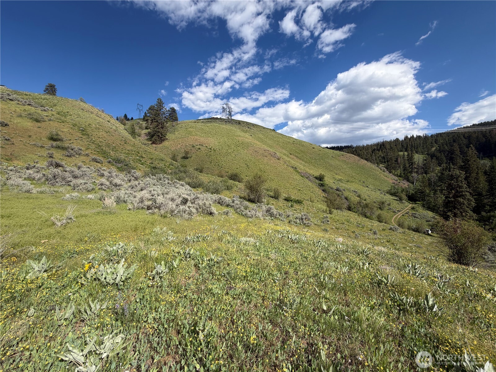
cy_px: 186
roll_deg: +0.1
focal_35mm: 14
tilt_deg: +1.8
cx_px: 248
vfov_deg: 85.7
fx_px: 201
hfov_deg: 102.1
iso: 20
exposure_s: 1/789
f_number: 2.2
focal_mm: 2.22
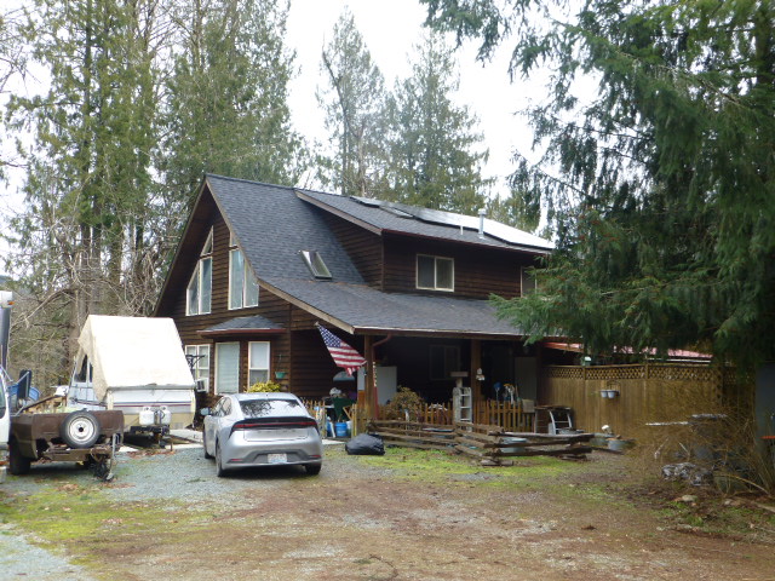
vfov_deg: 41.8
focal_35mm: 34
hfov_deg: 54.0
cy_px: 290
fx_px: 761
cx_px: 388
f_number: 3.7
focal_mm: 6.1
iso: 100
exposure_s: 1/80
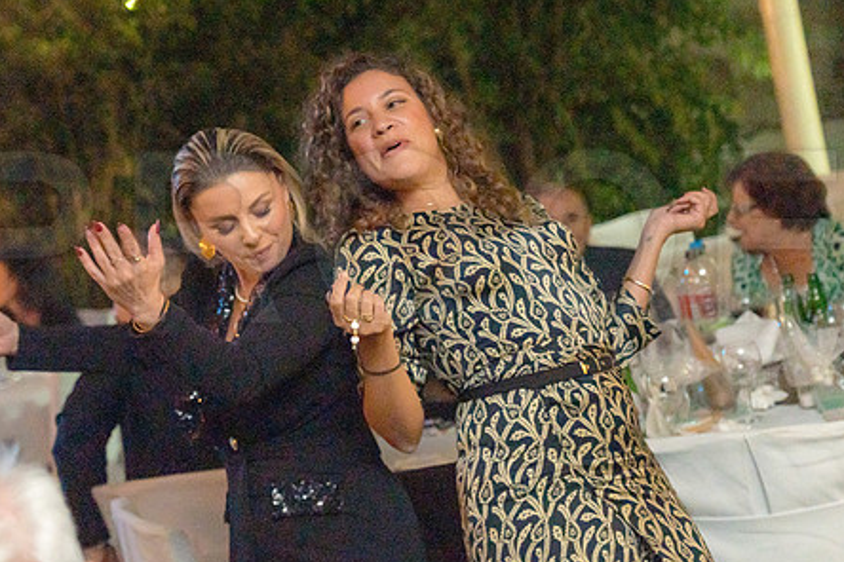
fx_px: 1993
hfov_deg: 23.9
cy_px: 242
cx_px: 380
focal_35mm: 85
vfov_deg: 16.1
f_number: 4
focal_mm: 65
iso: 6400
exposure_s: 1/100
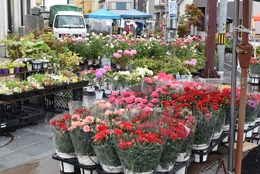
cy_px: 87
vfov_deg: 28.1
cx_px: 130
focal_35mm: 48
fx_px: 347
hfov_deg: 41.1
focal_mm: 32
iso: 400
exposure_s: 1/200
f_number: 7.1
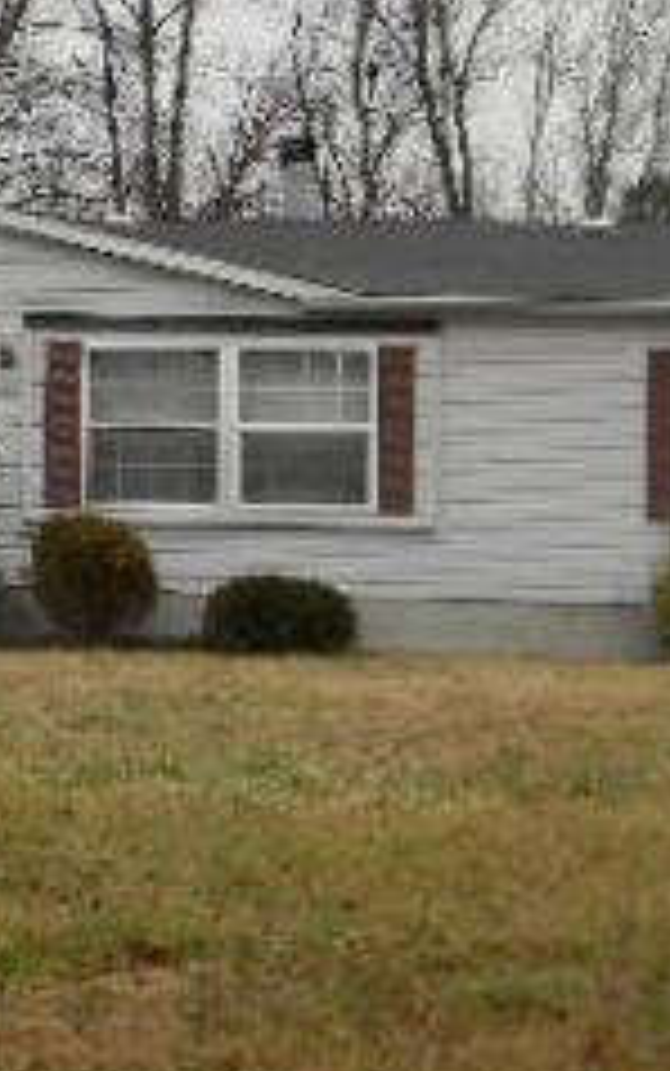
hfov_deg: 12.3
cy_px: 356
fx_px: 3093
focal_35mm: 106
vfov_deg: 19.6
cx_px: 162
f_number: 3.8
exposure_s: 1/145
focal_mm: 7.3
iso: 80
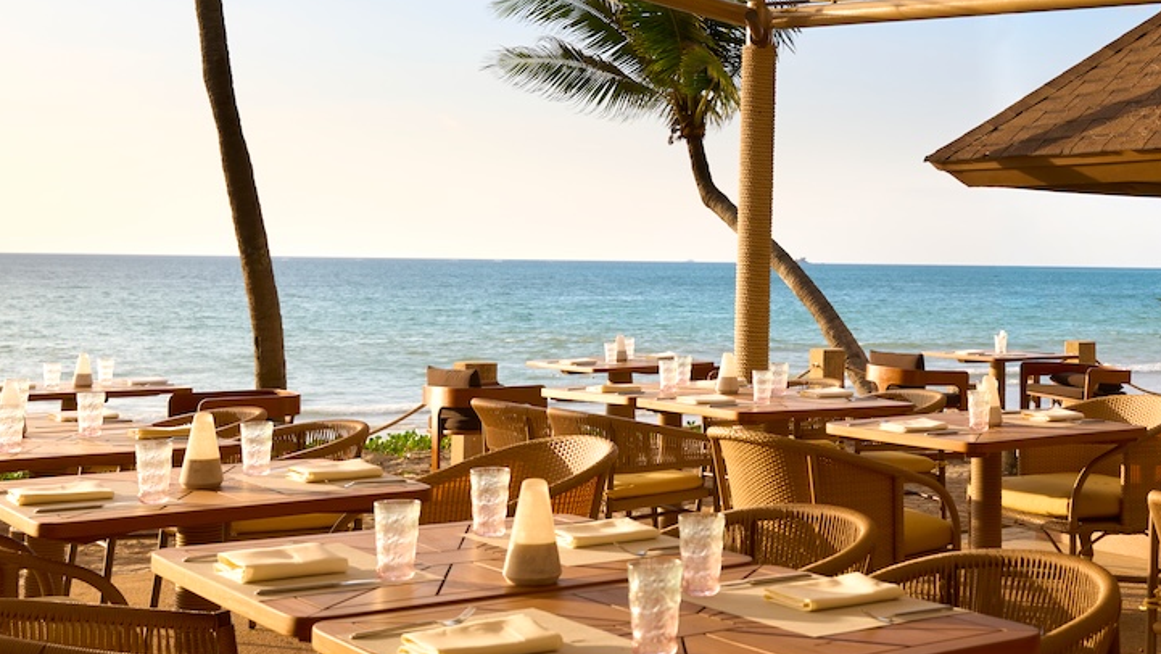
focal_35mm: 54
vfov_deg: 22.2
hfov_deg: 37.5
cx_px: 873
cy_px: 259
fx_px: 1663
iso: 100
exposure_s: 1/125
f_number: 5
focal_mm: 31
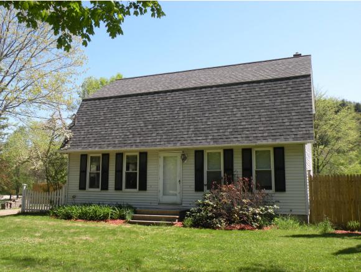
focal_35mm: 33
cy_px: 136
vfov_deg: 43.0
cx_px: 180
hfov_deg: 55.3
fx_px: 344
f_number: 5.6
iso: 64
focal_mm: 5.8
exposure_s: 1/160
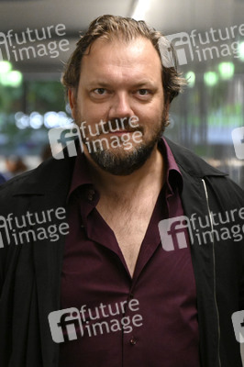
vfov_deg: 16.4
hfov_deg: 10.9
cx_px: 122
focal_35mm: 125
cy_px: 184
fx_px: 1273
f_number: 6.3
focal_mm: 125
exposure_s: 1/160
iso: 6400
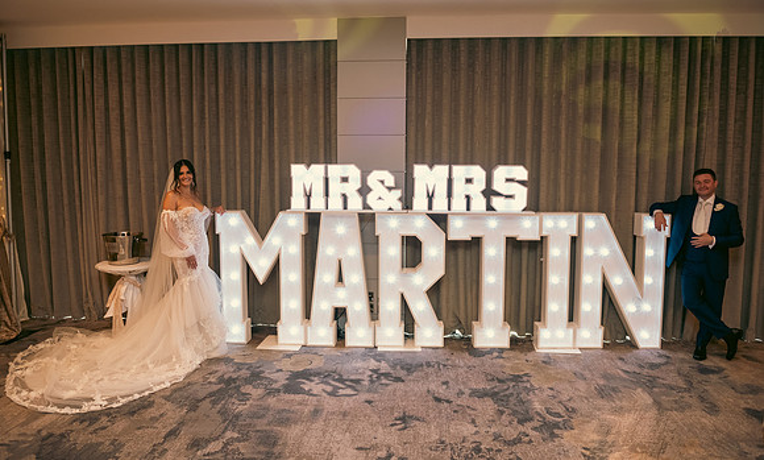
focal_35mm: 25
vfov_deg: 47.4
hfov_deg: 72.3
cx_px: 382
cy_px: 214
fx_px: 523
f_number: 3.5
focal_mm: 24
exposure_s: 1/160
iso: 800
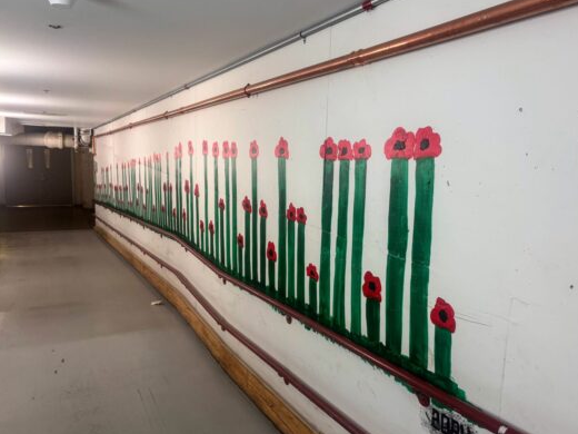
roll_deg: -2.5
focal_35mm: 30
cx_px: 332
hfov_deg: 59.7
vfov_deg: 46.8
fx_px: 501
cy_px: 226
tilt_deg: -8.6
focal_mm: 5.96
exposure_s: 1/120
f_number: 1.6
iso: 100
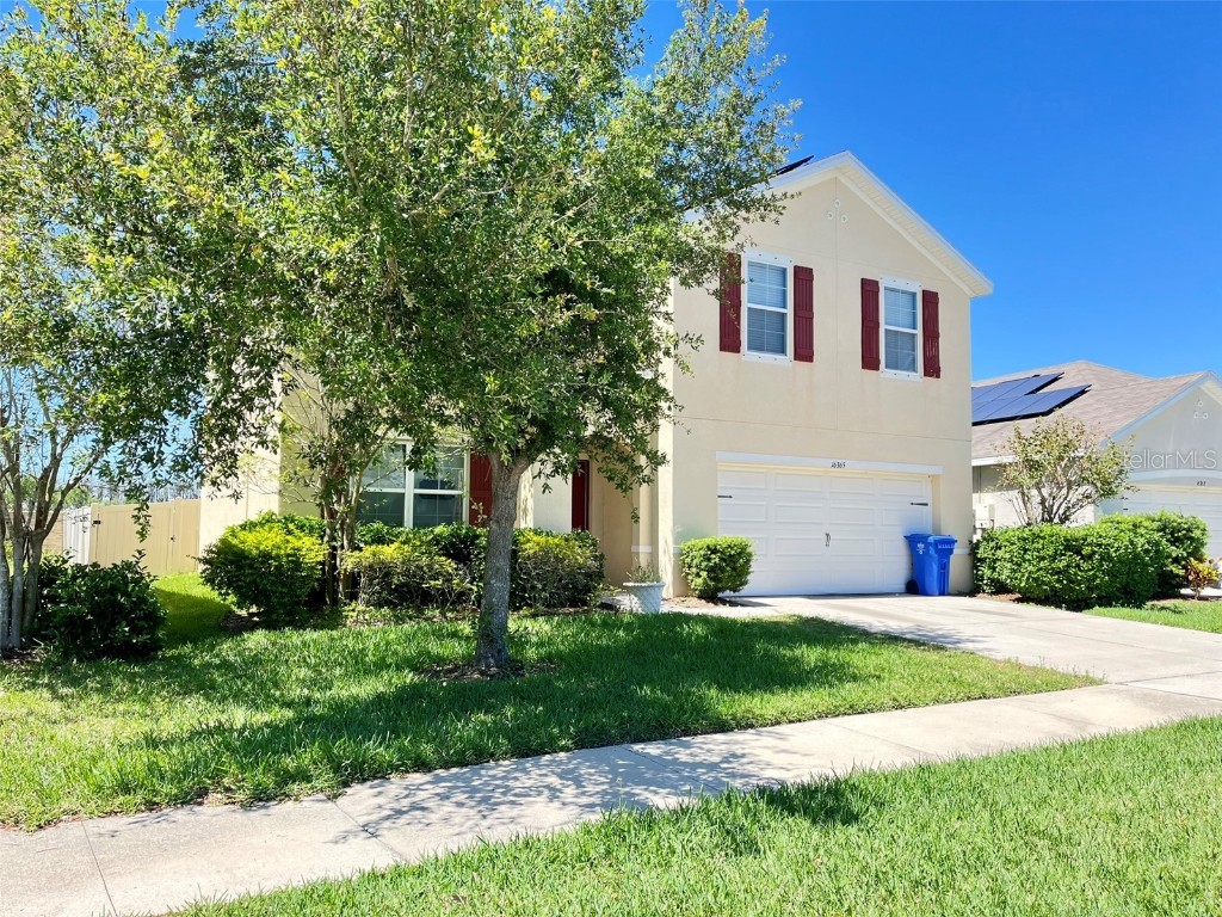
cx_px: 611
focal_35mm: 26
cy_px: 458
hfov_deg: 67.3
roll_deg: -0.4
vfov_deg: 53.1
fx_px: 918
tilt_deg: +4.0
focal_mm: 5.1
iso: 50
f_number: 1.6
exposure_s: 1/696
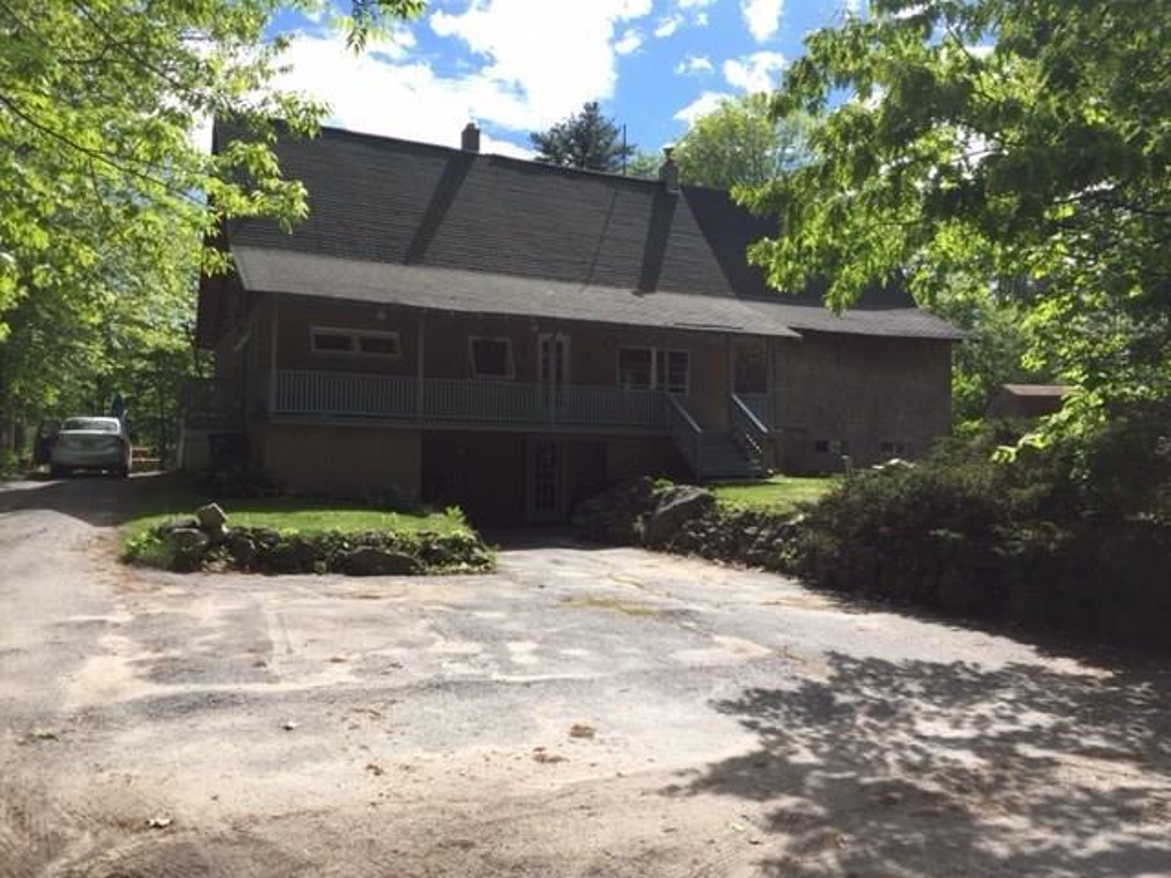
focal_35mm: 29
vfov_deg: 48.2
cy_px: 439
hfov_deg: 61.7
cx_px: 586
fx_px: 981
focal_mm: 4.15
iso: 32
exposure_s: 1/1522
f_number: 2.2
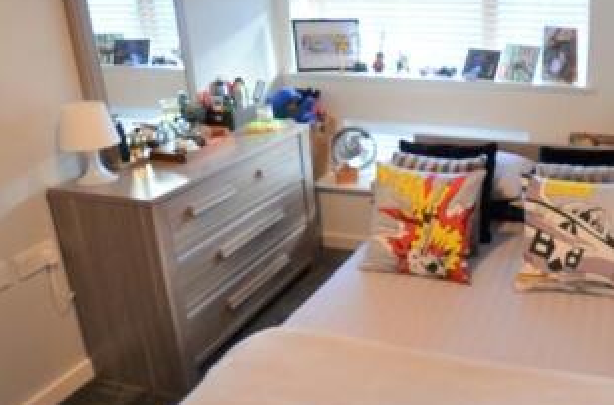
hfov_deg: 54.8
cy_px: 164
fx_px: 544
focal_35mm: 32
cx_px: 490
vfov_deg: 40.6
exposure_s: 1/25
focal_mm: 10
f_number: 3.5
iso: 400
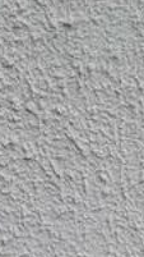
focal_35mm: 188
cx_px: -52
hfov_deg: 6.4
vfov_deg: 8.9
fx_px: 1277
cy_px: 818
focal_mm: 3.98
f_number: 1.8
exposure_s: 1/100
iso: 40
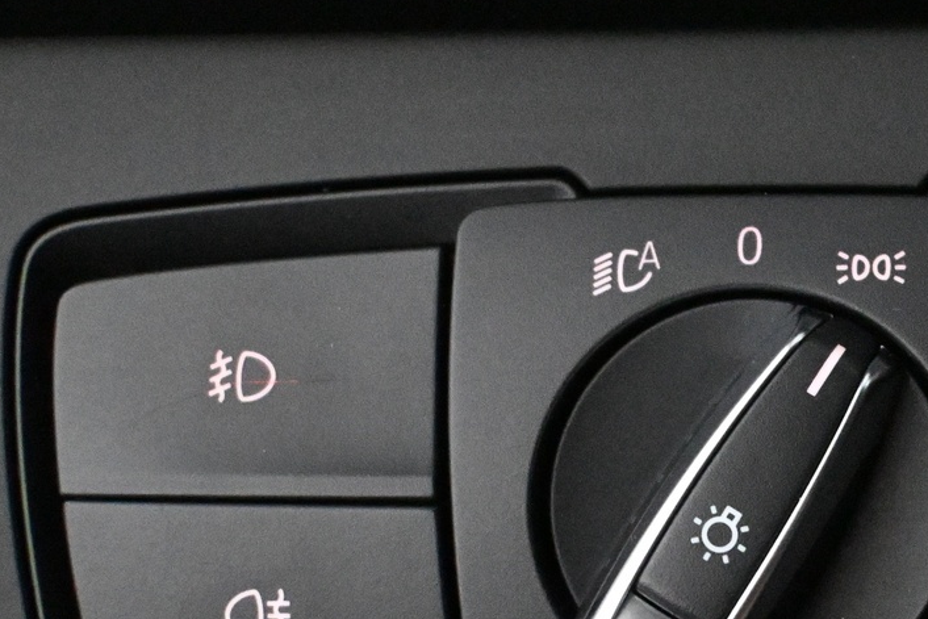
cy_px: 334
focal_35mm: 117
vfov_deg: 11.7
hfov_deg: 17.2
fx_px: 3016
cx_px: 852
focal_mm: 34
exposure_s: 1/125
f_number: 5
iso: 12800
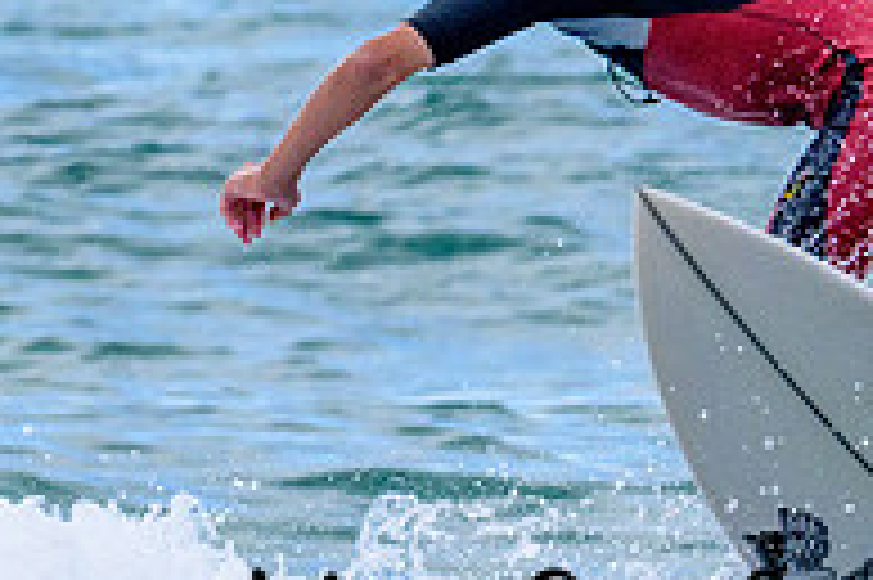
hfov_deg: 1.2
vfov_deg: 0.8
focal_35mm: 1705
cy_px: 548
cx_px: 1062
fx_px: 41310
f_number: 13
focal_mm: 420
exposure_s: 1/1250
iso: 1400
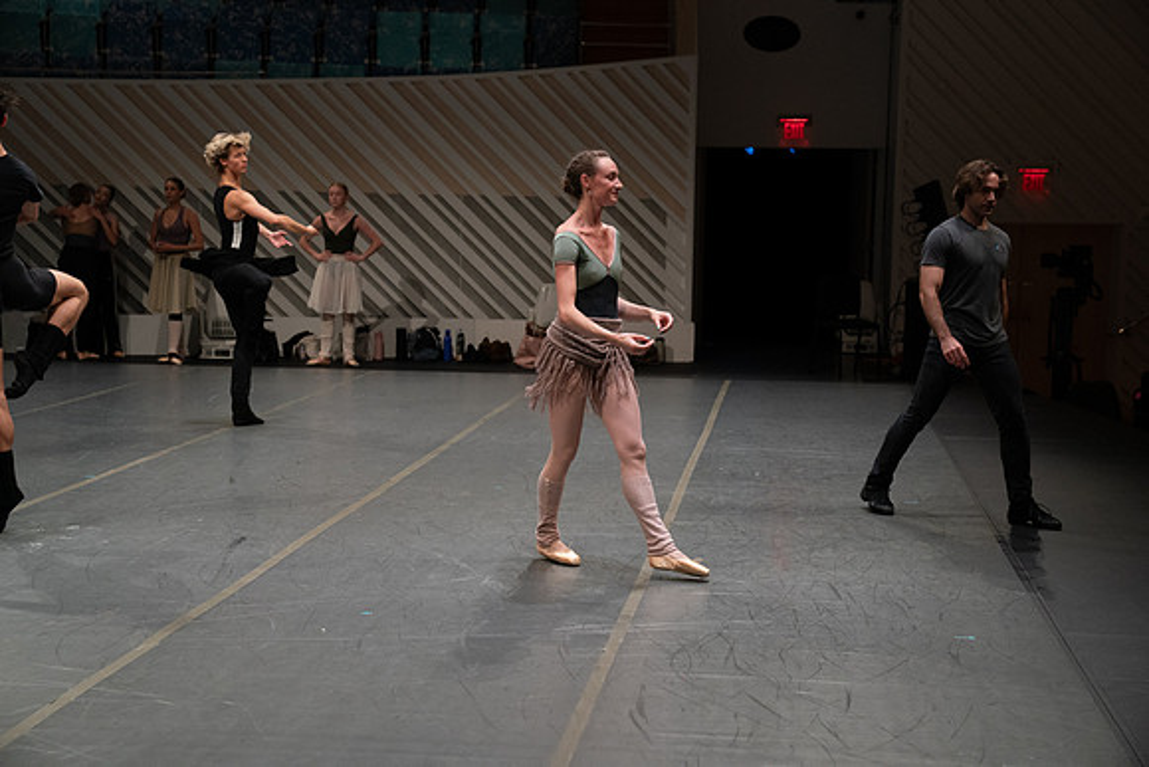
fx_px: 2235
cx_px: 574
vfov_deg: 19.5
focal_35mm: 70
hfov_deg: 28.8
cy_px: 384
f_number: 4
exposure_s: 1/400
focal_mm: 70
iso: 3200
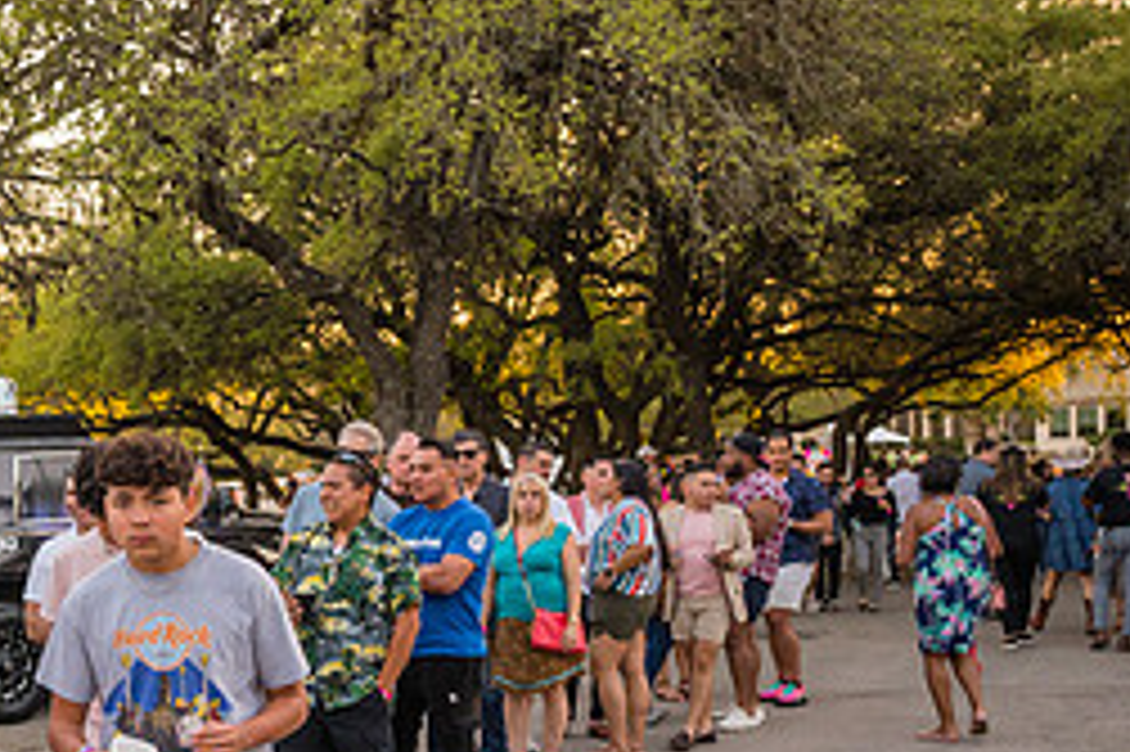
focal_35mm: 60
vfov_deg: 22.4
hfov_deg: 29.5
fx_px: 1882
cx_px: -167
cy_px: 567
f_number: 4
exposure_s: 1/800
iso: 1600
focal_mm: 26
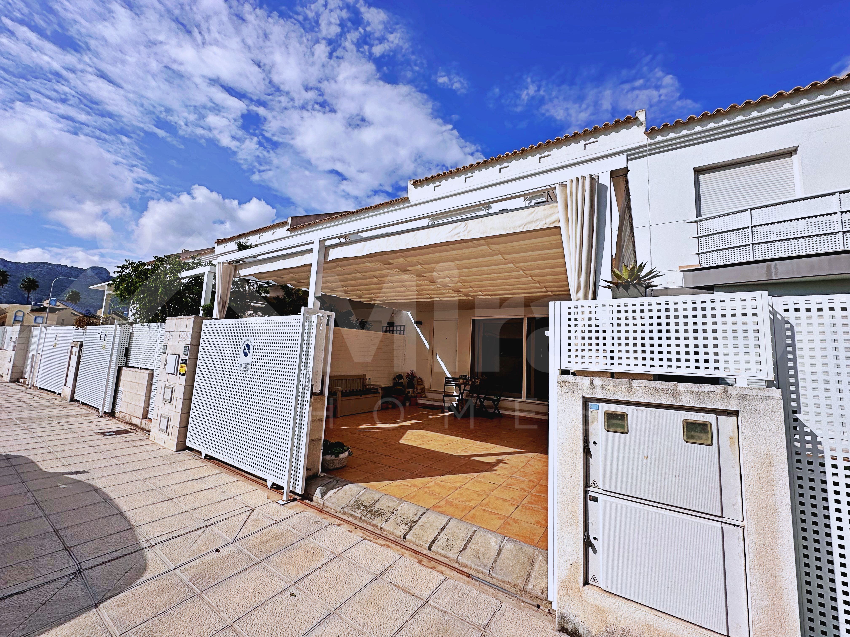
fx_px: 344
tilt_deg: +7.1
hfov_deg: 102.1
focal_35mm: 14
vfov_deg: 85.7
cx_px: 425
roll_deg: -1.9
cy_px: 318
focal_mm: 2.22
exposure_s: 1/4292
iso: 50
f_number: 2.2
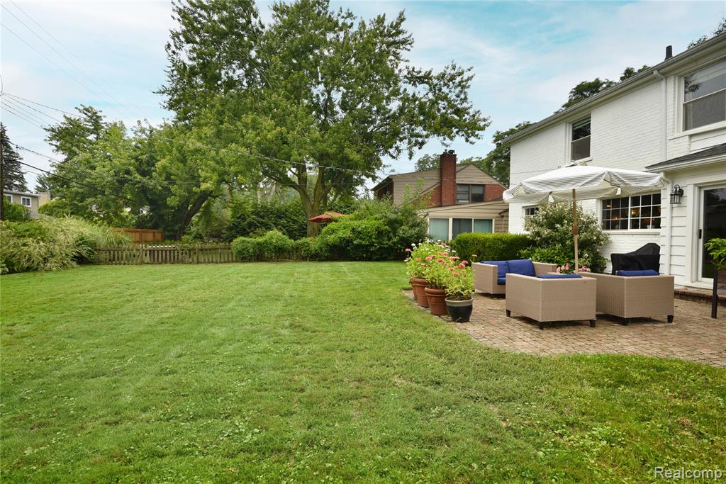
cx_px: 363
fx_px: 343
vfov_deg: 70.5
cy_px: 242
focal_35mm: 17
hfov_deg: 93.3
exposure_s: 1/60
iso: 125
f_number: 9
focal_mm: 17
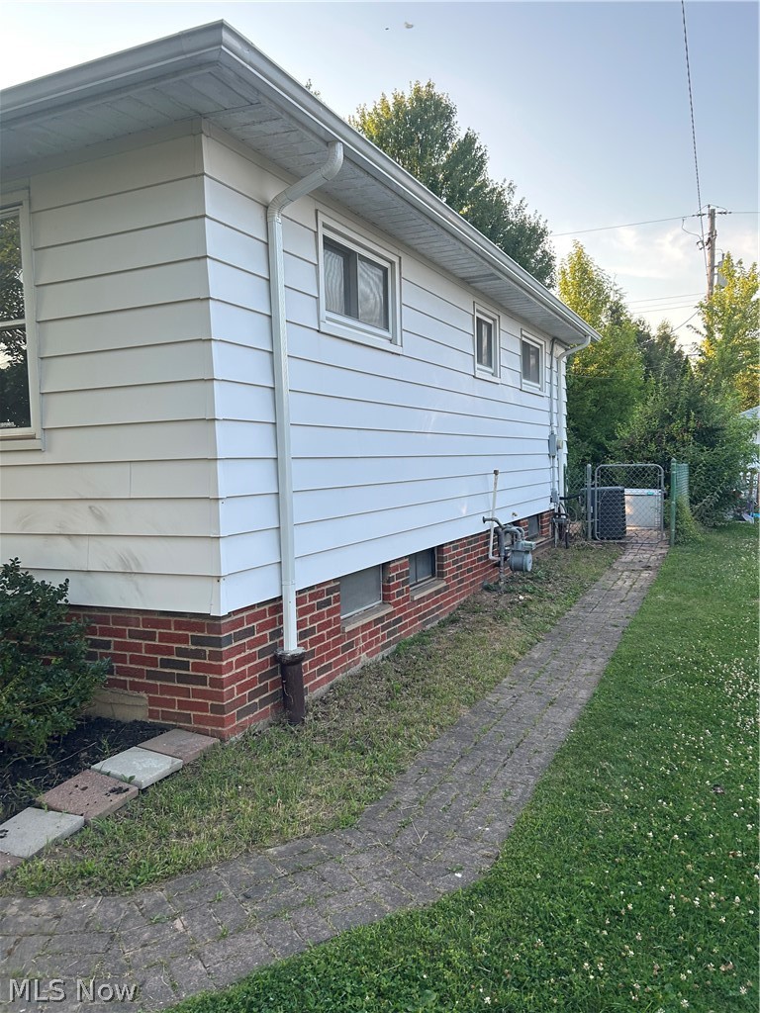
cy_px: 506
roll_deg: +3.0
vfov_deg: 67.3
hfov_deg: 53.1
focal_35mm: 26
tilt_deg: -2.2
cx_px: 380
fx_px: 761
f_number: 1.5
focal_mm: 5.7
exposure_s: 1/346
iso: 50
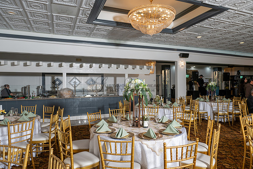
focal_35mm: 24
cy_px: 84
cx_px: 126
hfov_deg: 73.7
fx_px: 169
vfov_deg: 53.2
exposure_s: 1/160
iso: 200
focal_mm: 24
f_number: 5
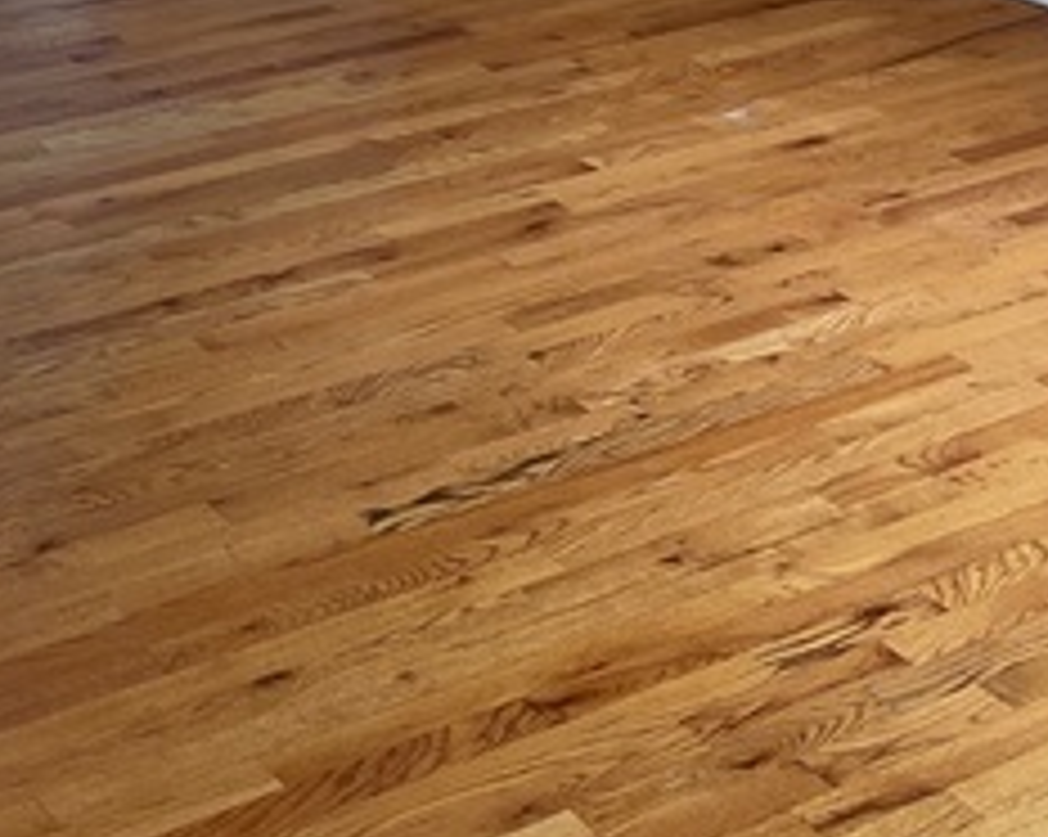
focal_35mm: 81
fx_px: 2510
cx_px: 135
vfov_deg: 18.0
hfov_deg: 23.1
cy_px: -169
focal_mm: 3
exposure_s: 1/120
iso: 64
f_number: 1.8
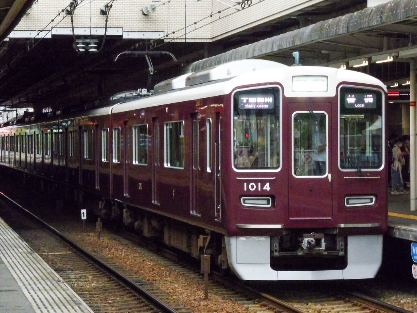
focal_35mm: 157
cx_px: 184
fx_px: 1891
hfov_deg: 12.6
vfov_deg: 9.5
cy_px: 151
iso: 1600
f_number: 5.4
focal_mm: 24.4
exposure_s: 1/500
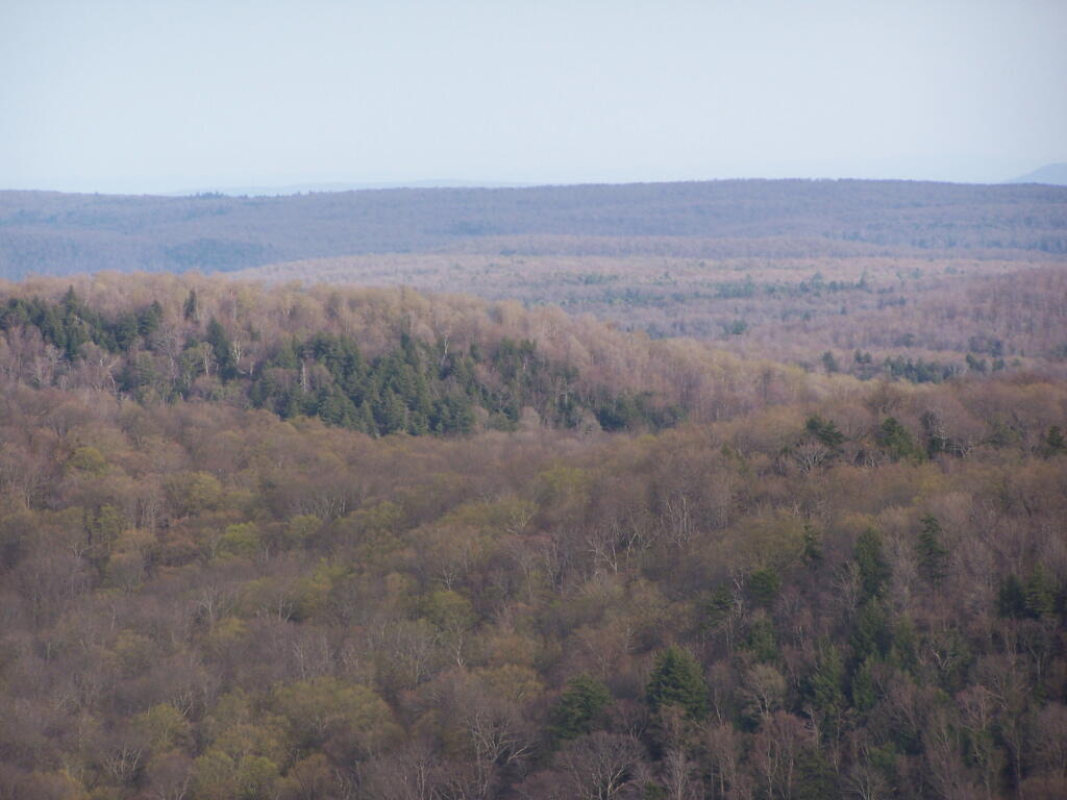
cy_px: 400
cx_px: 534
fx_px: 7953
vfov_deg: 5.8
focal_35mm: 258
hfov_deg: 7.7
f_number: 3.6
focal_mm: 42.8
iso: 80
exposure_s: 1/400
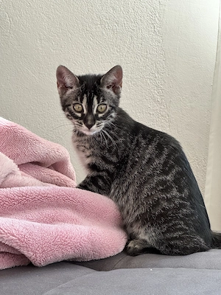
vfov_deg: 25.3
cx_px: 110
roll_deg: -0.2
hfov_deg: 19.1
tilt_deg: -3.1
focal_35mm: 77
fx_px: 655
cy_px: 148
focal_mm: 9
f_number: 2.8
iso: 125
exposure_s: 1/120
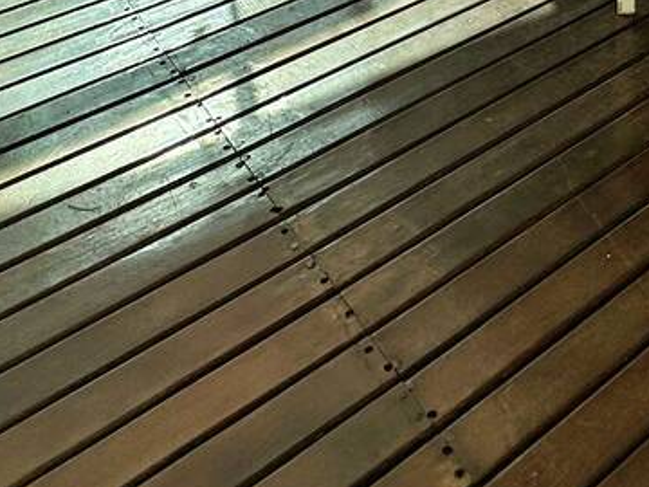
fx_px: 1050
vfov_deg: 18.6
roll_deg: -0.4
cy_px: -446
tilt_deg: -8.8
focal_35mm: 56
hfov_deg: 32.0
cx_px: 627
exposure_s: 1/2681
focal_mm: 2.22
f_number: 2.2
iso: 50
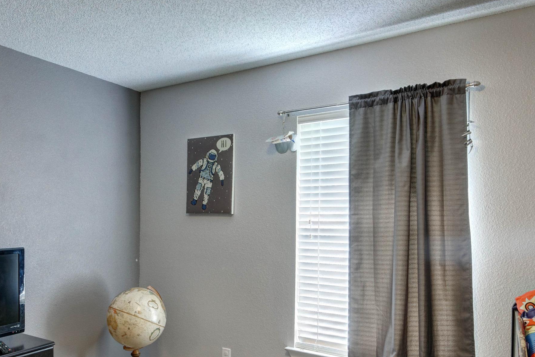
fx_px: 401
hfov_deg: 66.7
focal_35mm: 27
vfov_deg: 47.4
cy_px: 227
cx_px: 212
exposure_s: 1/30
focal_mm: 11
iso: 400
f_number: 11
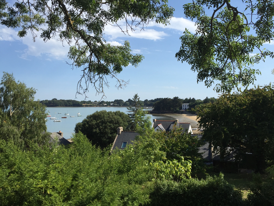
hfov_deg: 61.7
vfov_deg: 48.2
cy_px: 103
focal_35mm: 29
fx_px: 230
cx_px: 137
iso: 32
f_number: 2.2
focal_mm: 4.15
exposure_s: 1/2198
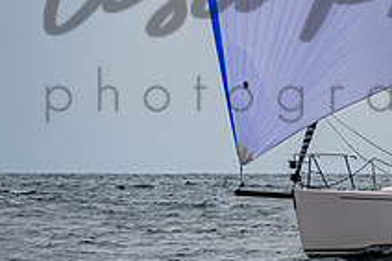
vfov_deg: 1.9
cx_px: 581
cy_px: 30
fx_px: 7986
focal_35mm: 734
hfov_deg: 2.8
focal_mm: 200
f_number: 6.3
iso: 250
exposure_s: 1/1600
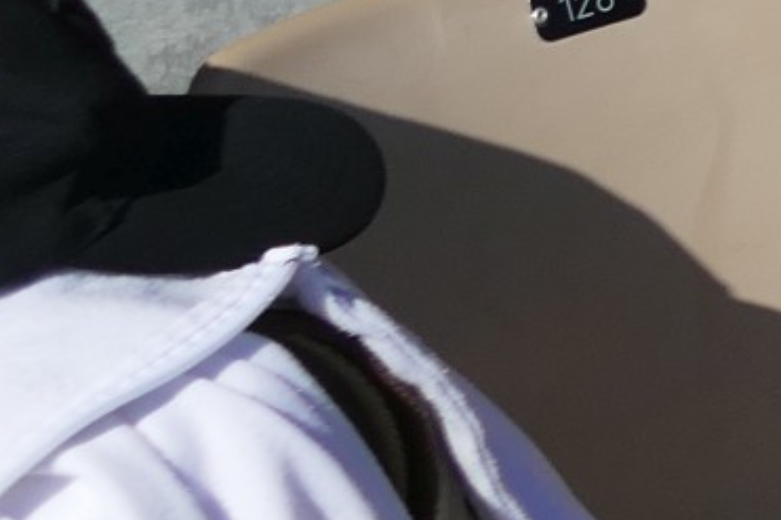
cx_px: 2585
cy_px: -956
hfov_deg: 7.1
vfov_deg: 5.2
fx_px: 5443
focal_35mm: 251
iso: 125
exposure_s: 1/3200
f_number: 3.1
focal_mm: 12.38
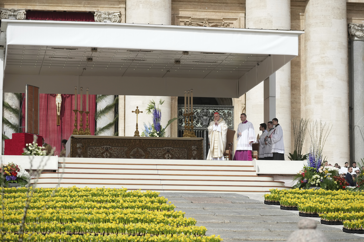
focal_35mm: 132
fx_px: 1335
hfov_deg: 15.5
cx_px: 182
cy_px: 121
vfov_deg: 10.4
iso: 800
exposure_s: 1/4000
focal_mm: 132
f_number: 6.3
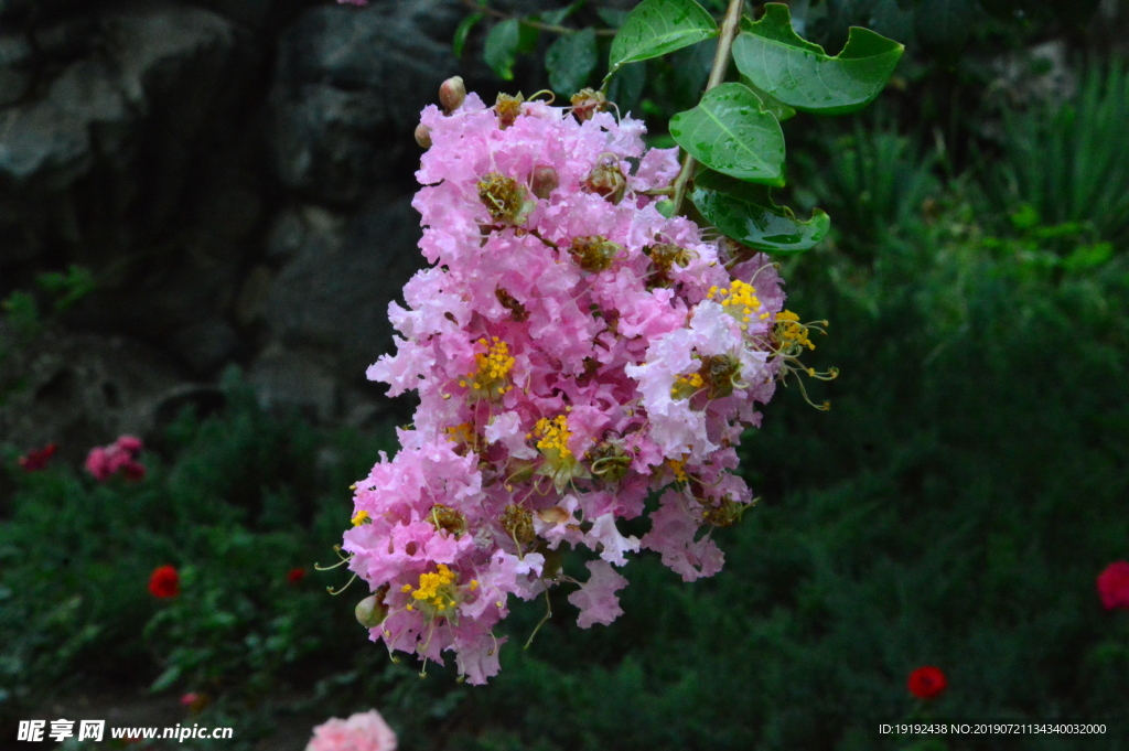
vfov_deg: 12.2
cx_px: 564
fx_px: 3525
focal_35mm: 112
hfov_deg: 18.2
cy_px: 376
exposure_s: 1/80
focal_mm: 75
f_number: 32
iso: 6400
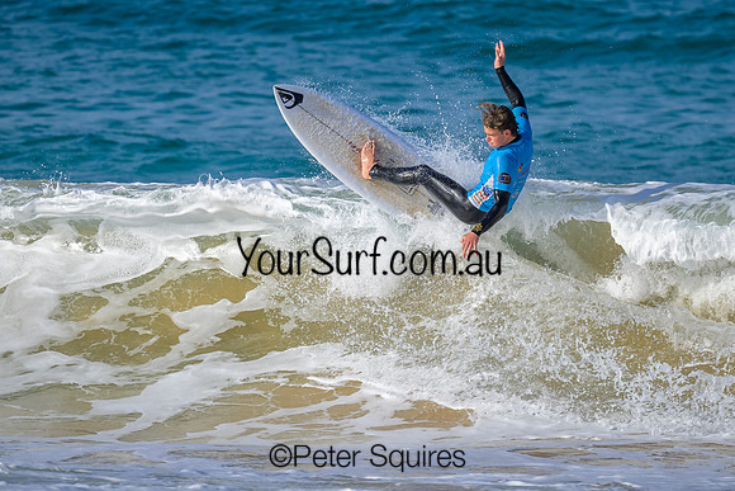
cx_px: 505
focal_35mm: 1098
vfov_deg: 1.3
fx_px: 22430
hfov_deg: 1.9
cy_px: 259
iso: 220
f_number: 6.3
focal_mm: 800
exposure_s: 1/2000
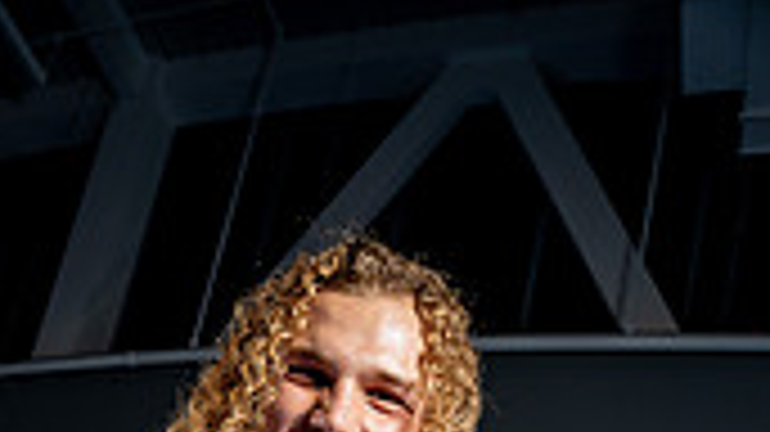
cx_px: 203
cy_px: 1004
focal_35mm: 55
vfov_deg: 14.8
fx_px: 1122
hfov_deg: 37.0
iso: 125
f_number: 4
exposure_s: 1/250
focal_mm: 20
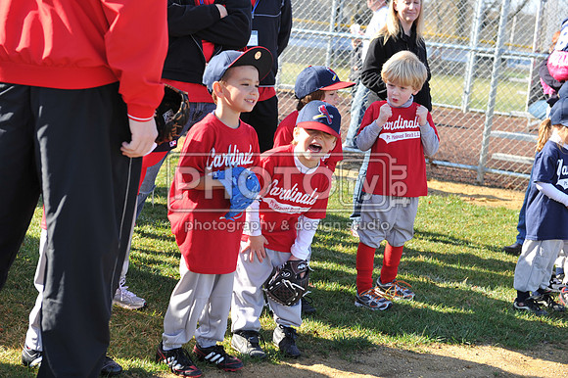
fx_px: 1104
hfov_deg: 28.9
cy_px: 189
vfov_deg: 19.4
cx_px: 284
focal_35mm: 70
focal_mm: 70
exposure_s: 1/250
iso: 200
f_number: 5
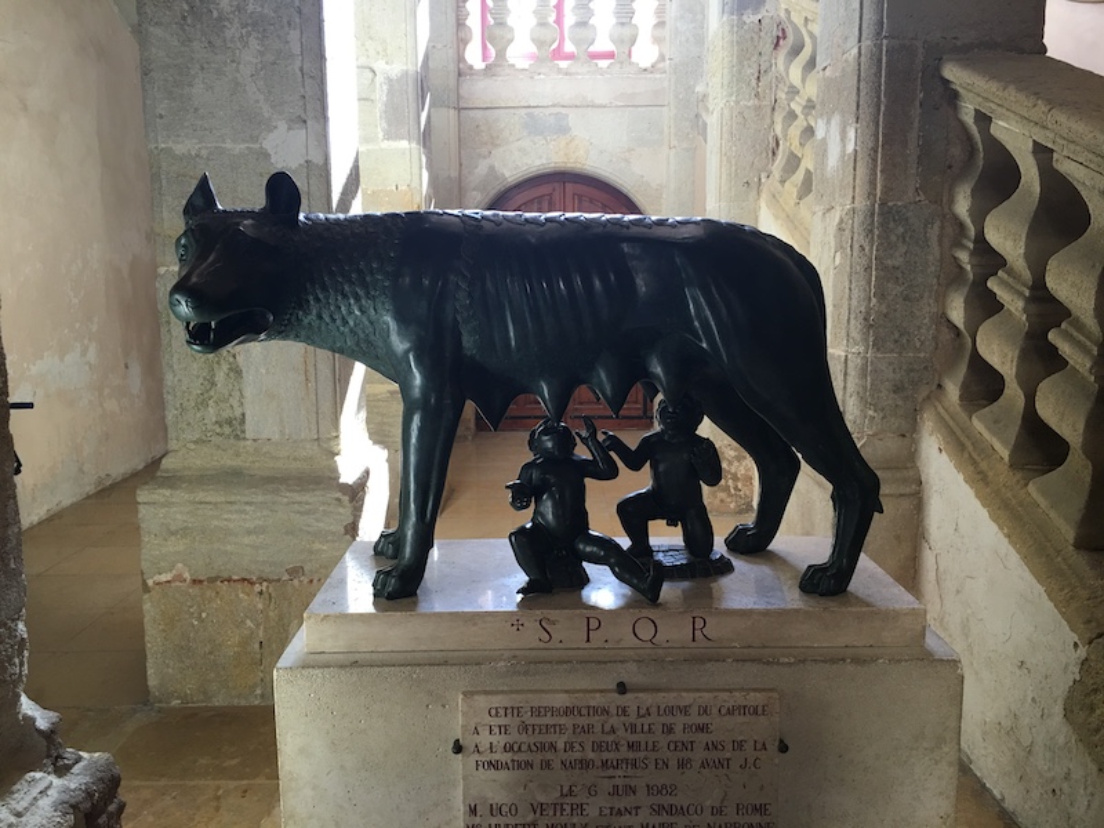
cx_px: 552
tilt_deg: -8.6
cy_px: 414
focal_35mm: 29
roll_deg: +0.6
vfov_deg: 48.2
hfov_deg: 61.7
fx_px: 925
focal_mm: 4.15
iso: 50
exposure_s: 1/33
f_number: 2.2
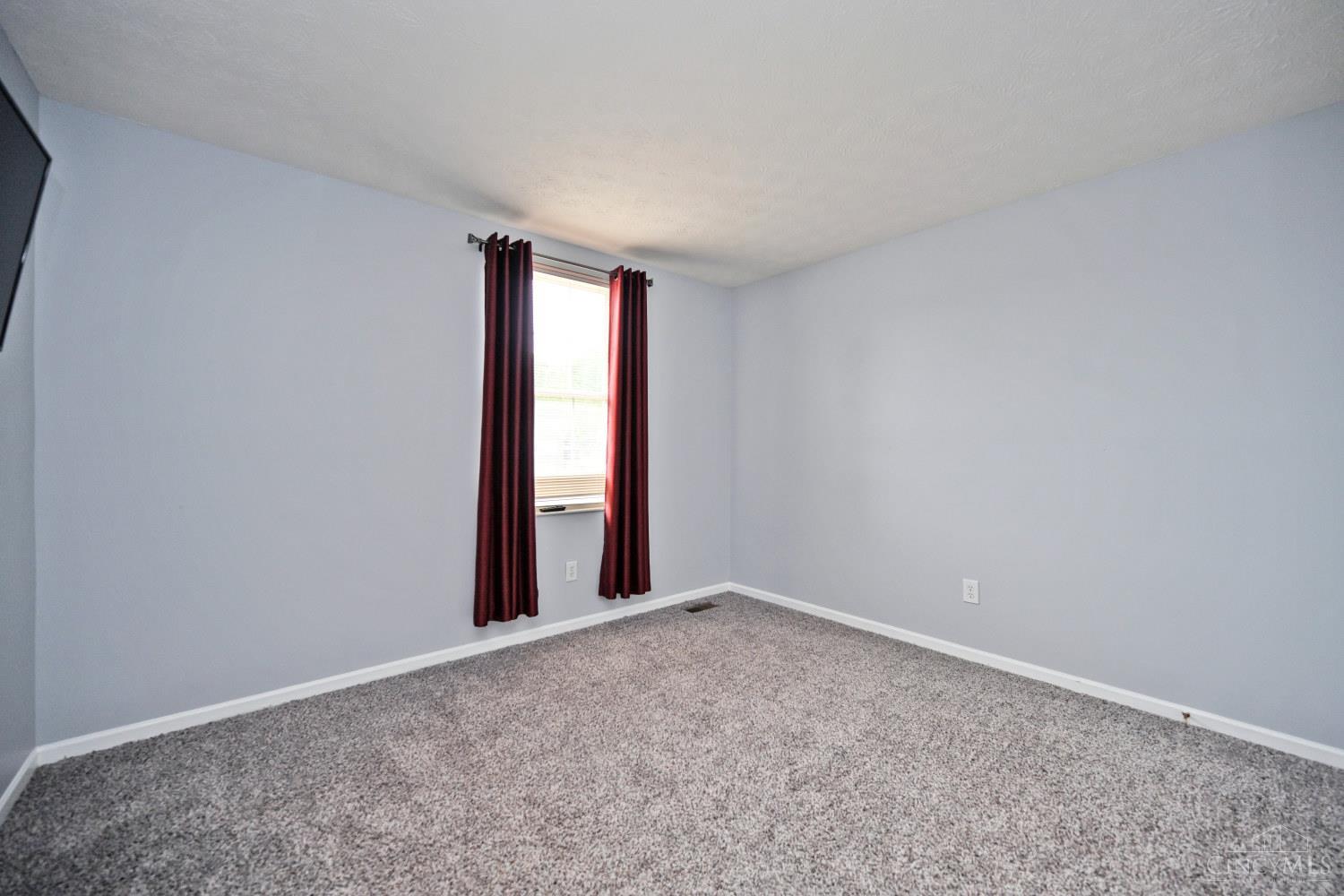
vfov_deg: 81.2
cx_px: 672
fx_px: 523
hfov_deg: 104.3
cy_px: 448
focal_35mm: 14
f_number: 4
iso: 400
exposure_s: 1/60
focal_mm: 14
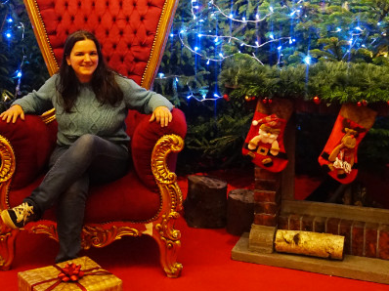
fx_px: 651
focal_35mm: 58
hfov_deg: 32.5
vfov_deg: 25.0
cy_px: 86
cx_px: 92
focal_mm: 20
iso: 2000
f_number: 4
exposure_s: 1/60
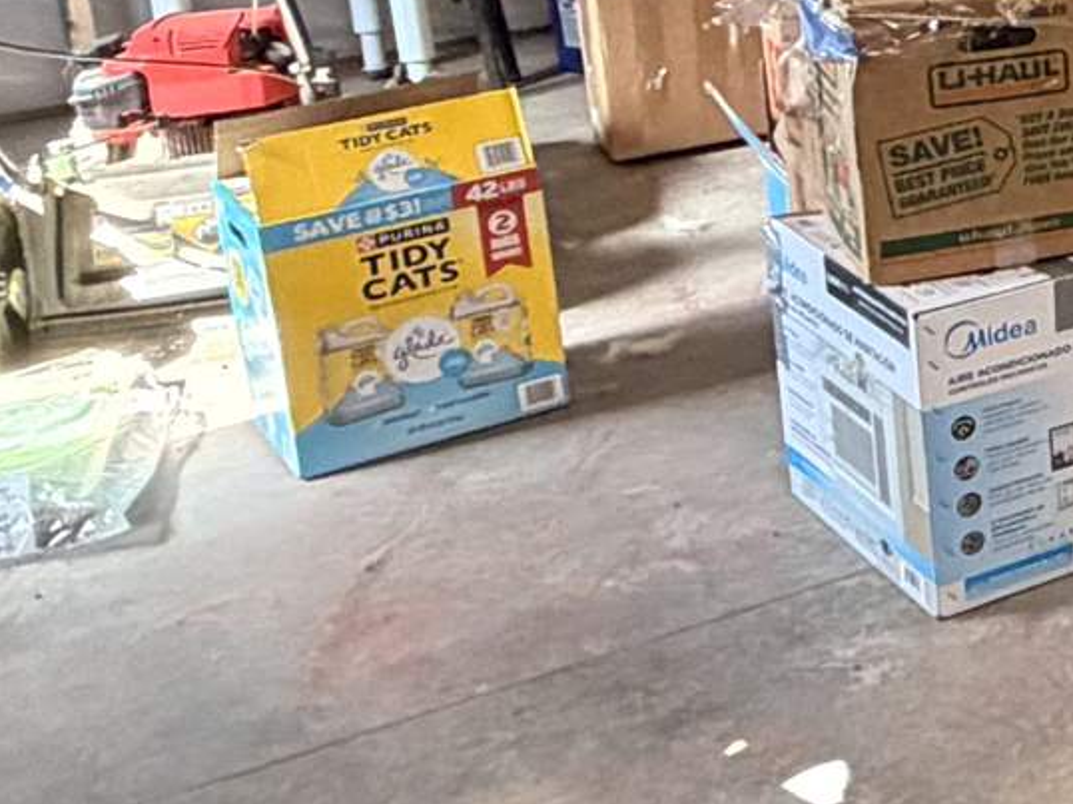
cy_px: -118
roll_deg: +1.0
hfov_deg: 19.4
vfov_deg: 17.7
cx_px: 1845
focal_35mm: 80
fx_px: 2479
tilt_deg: -11.9
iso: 320
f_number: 2.2
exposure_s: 1/60
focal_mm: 2.22
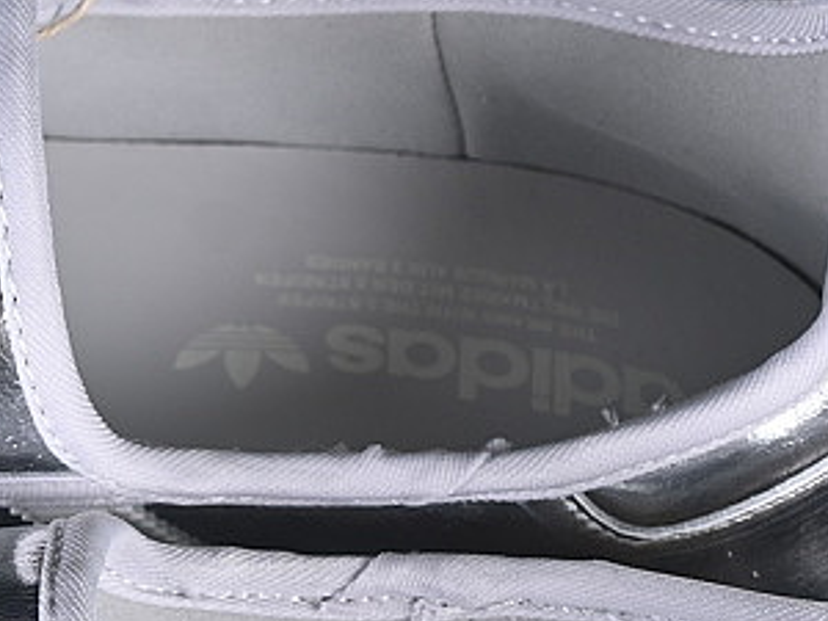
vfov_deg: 5.7
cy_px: 726
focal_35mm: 260
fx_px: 6219
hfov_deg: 7.6
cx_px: -55
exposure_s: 1/80
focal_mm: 50
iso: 160
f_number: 7.1
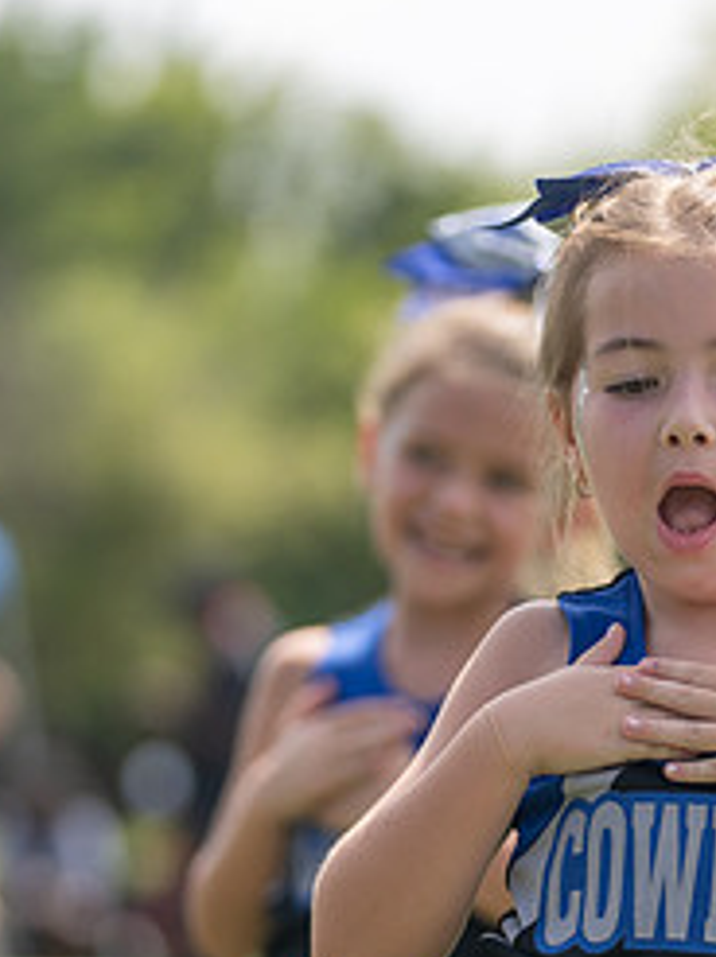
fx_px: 8012
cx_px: 551
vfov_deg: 6.8
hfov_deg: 5.1
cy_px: 751
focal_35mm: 290
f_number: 2.8
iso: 100
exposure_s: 1/1250
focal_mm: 116
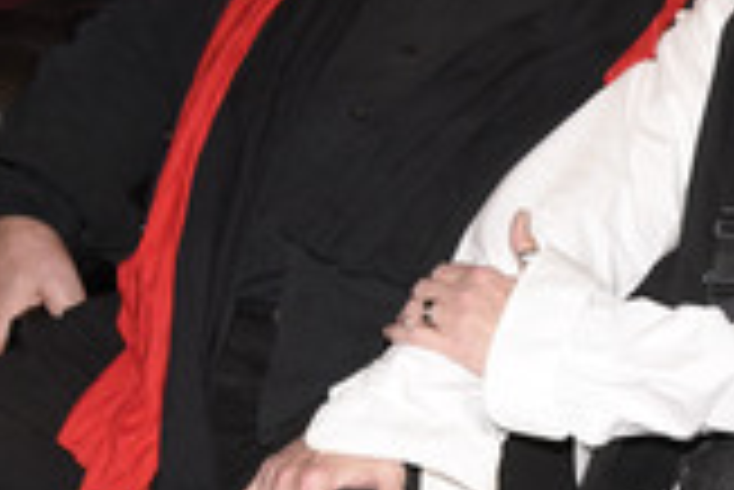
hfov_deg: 14.7
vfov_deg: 9.9
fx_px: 2816
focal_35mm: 138
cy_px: 144
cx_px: 633
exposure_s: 1/60
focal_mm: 50
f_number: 6.3
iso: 2500
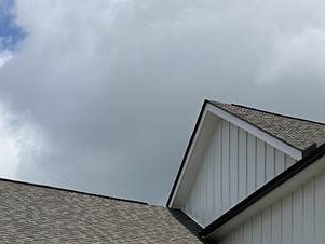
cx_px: 300
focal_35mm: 102
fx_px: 958
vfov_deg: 12.9
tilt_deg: +3.0
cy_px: 466
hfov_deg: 18.9
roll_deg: -0.3
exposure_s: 1/6623
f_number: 1.78
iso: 80
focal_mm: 6.86
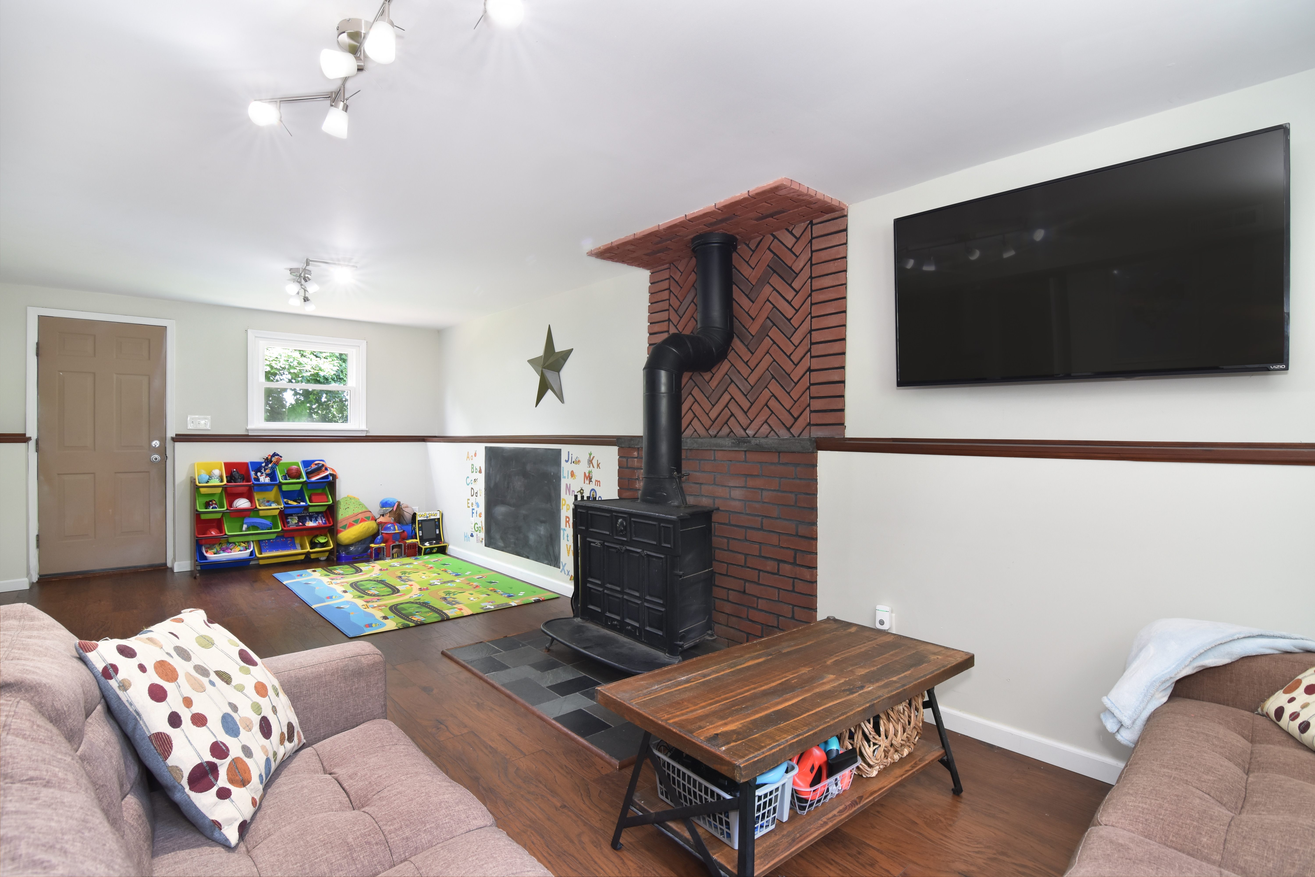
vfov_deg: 72.1
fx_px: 603
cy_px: 438
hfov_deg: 95.0
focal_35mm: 16
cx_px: 658
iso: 640
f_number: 8
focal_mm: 11
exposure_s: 1/30
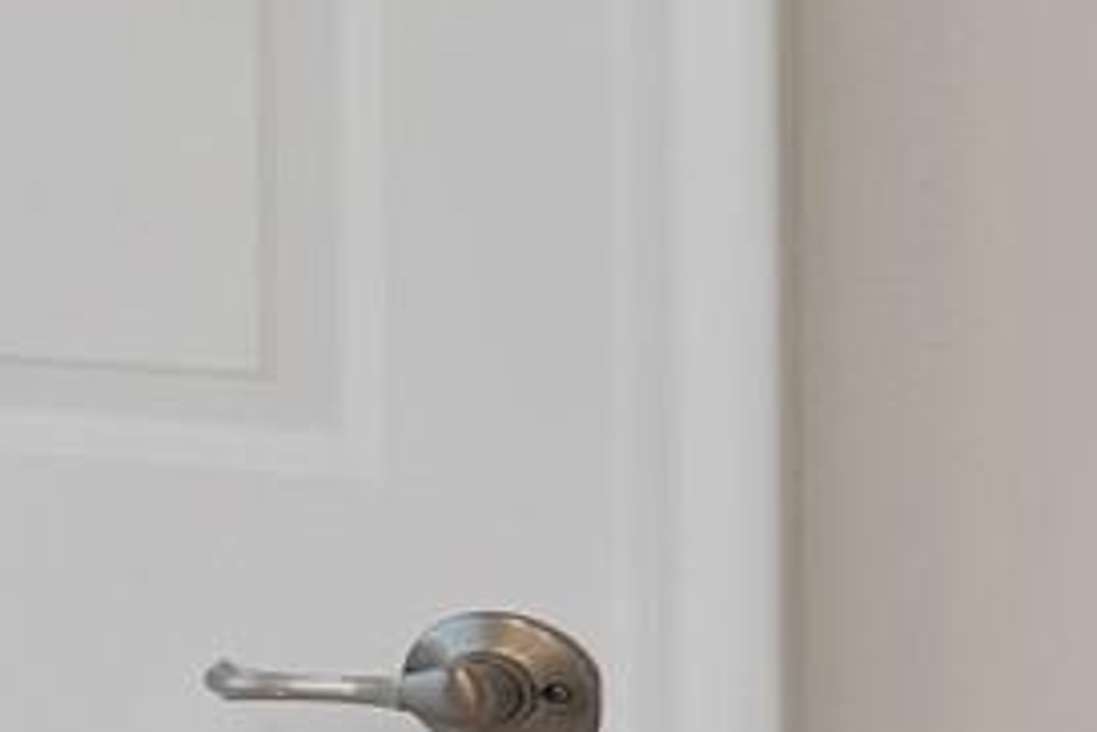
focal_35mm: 88
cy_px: 133
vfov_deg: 15.4
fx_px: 2681
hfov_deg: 10.9
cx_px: -2359
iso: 640
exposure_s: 1/8
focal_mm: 12
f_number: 8
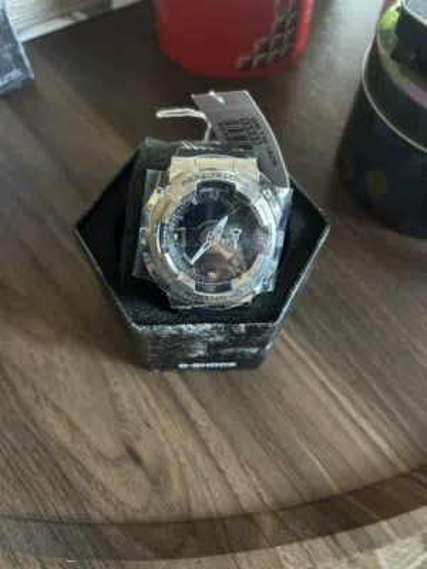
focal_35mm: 26
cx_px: 214
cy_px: 284
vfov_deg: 67.3
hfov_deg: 53.1
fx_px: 428
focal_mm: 5.7
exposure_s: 1/47
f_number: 1.5
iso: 500
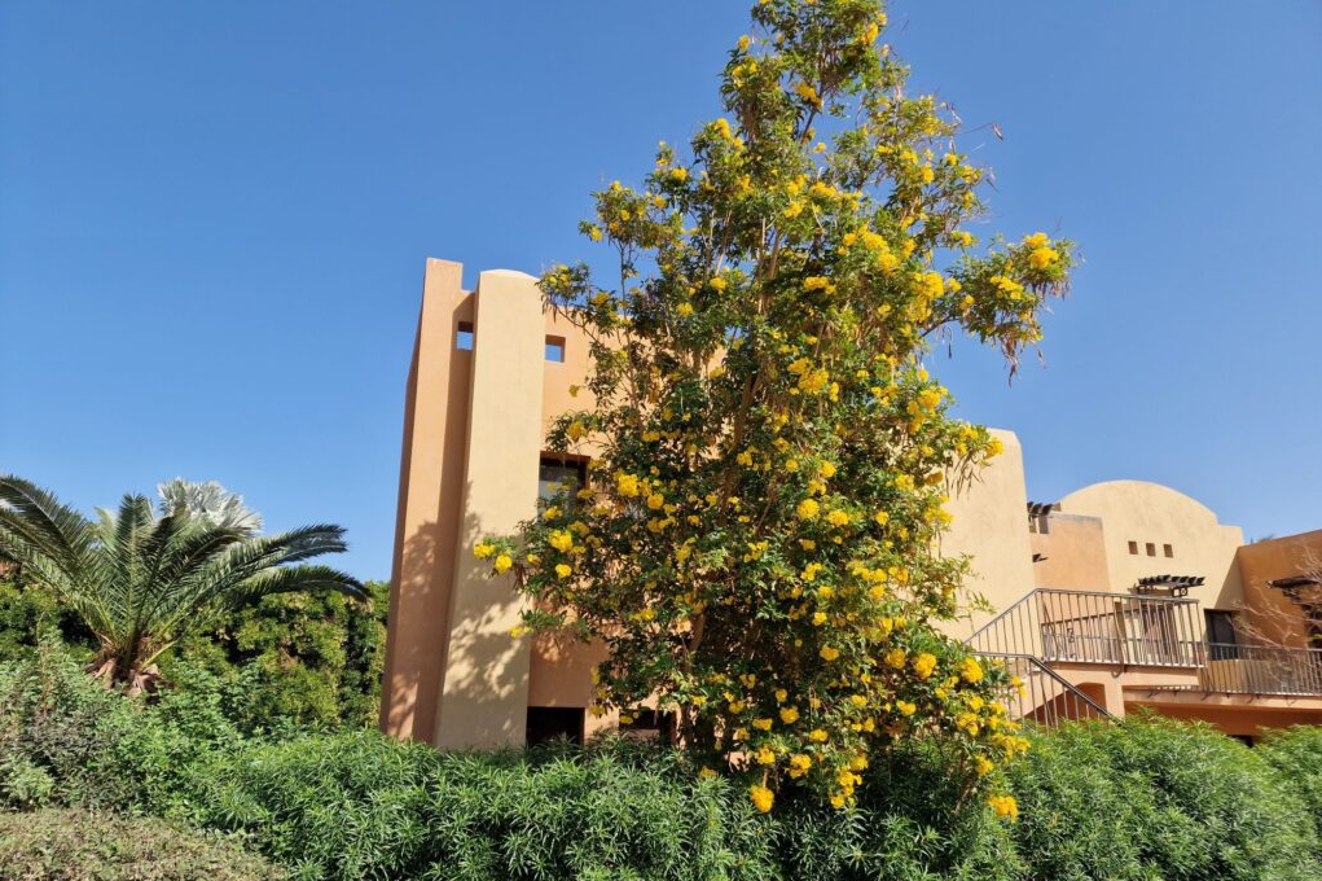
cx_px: 660
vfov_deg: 53.0
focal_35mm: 24
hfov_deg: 73.8
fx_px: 881
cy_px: 486
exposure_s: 1/1144
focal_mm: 6.4
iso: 50
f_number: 1.8
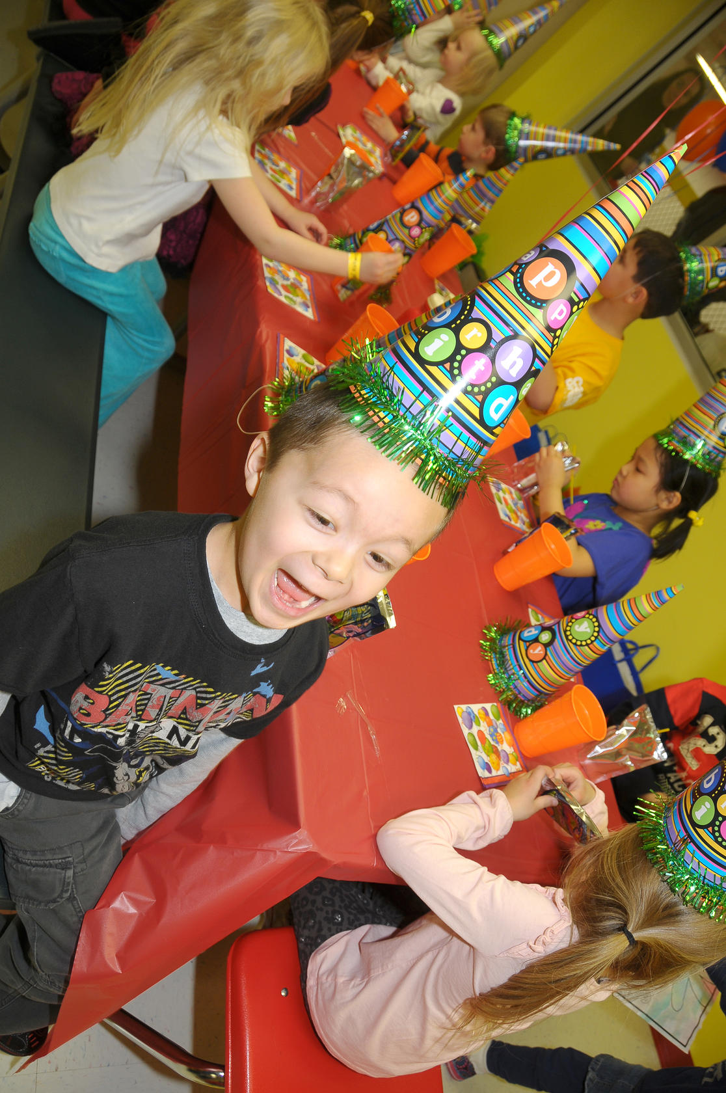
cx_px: 363
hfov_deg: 47.8
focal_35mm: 27
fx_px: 819
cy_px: 546
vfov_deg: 67.4
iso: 200
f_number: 5
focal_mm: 18
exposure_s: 1/60
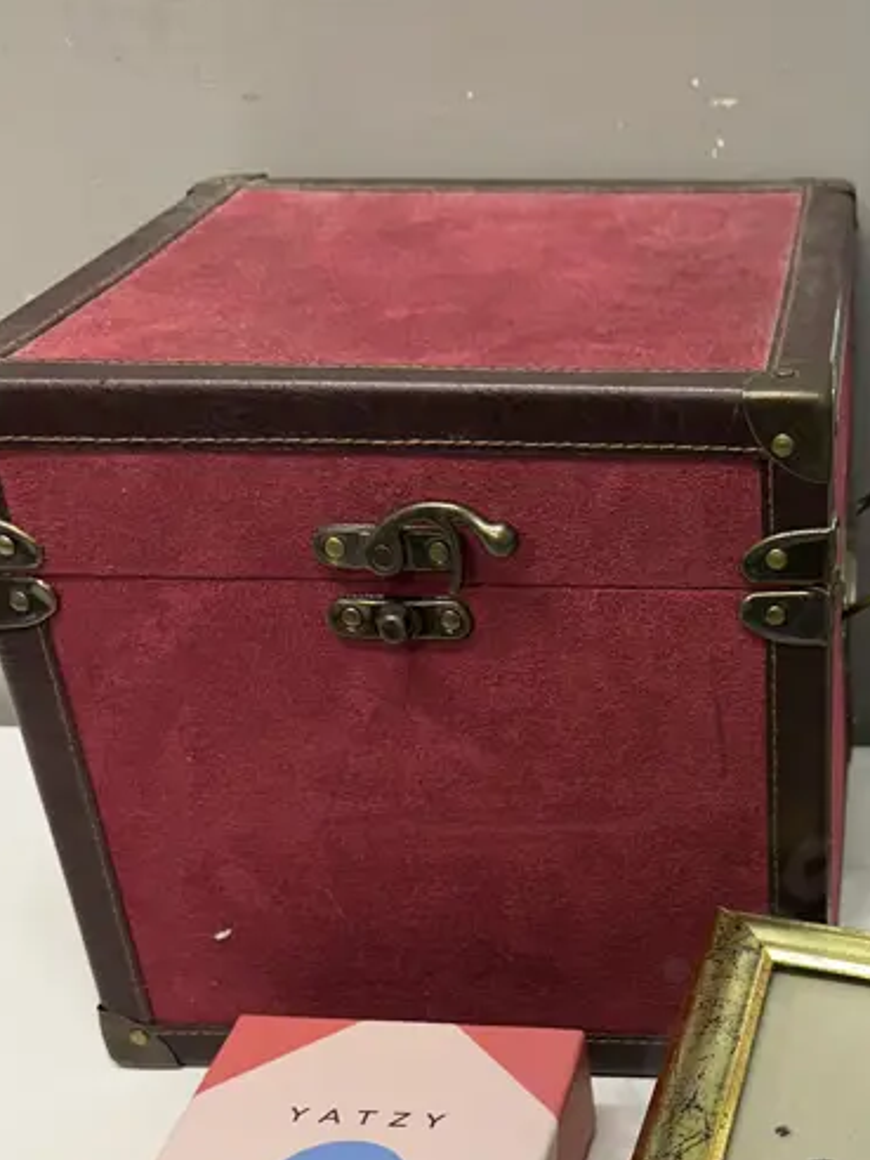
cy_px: 903
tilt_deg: -34.0
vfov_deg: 37.0
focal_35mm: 50
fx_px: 1676
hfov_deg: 27.9
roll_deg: -0.7
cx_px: 809
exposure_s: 1/100
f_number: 1.78
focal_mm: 6.86
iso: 160
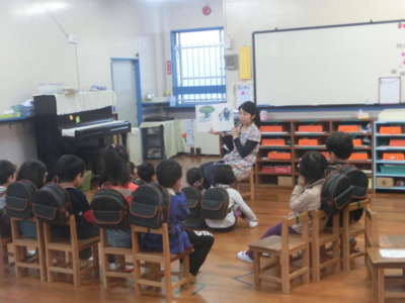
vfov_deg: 28.0
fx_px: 608
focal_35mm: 52
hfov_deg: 36.8
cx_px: 202
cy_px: 152
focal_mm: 9.16
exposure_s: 1/60
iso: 800
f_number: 4.3
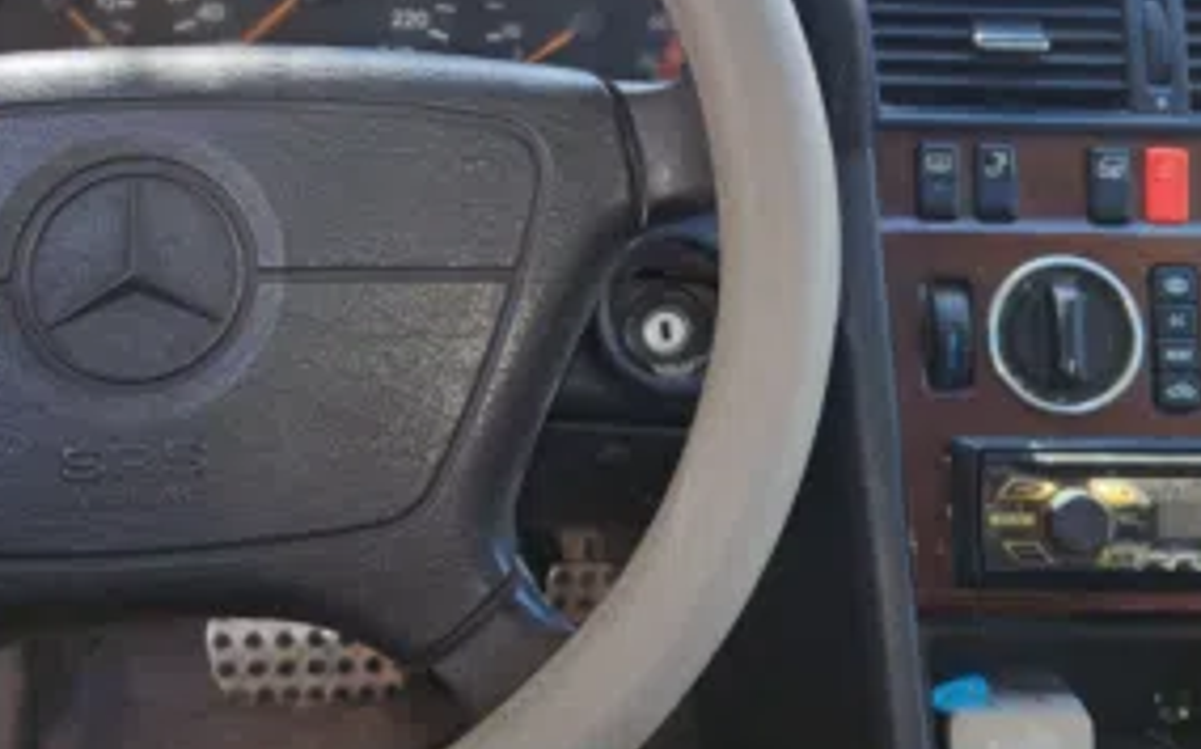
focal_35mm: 55
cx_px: 850
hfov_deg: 36.3
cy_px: 165
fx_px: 1799
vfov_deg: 23.2
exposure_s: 1/113
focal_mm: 5.4
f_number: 1.8
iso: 20
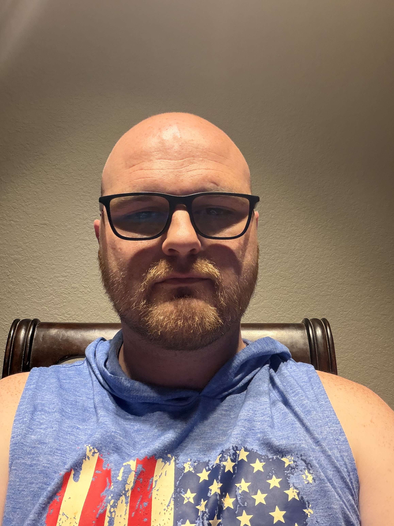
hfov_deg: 46.8
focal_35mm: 30
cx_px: 197
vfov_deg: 60.0
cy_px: 263
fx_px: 455
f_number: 1.9
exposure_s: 1/40
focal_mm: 2.71
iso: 320
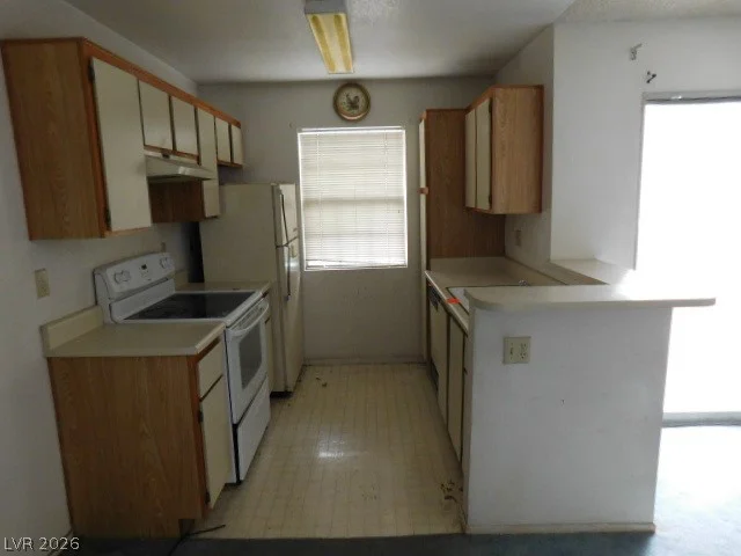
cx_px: 370
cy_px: 278
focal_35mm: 23
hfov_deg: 73.9
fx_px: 492
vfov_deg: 58.9
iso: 320
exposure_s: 1/30
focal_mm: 4
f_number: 3
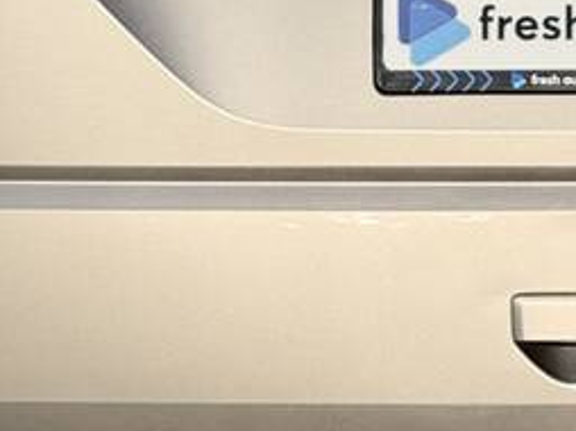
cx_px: 633
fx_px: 9442
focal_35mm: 568
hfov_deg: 3.5
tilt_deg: -3.7
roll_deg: +0.3
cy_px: -52
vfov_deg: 2.6
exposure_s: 1/2710
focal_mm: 15.66
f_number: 2.8
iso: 50
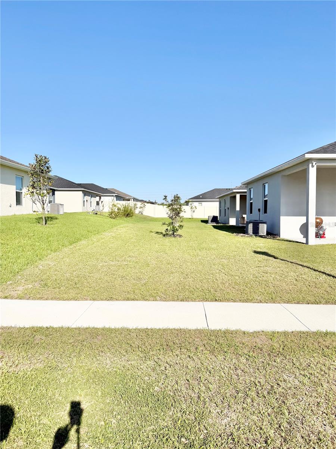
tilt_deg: -2.5
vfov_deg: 71.6
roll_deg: -0.7
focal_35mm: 24
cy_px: 224
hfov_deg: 56.8
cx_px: 168
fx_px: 311
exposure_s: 1/8130
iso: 80
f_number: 1.78
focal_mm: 6.76
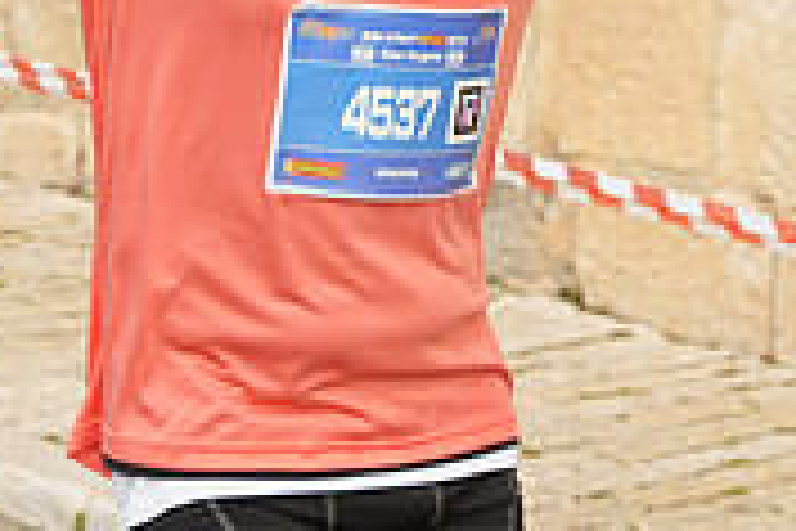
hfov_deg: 13.3
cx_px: 409
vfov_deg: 8.9
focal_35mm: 154
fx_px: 3405
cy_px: -2
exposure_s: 1/800
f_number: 3.2
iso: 160
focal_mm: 47
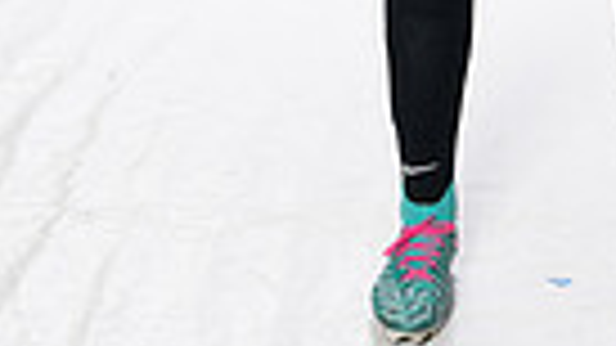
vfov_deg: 7.1
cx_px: 526
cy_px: -584
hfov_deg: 13.5
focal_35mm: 158
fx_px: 2580
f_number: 8
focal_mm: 46
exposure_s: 1/250
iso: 800
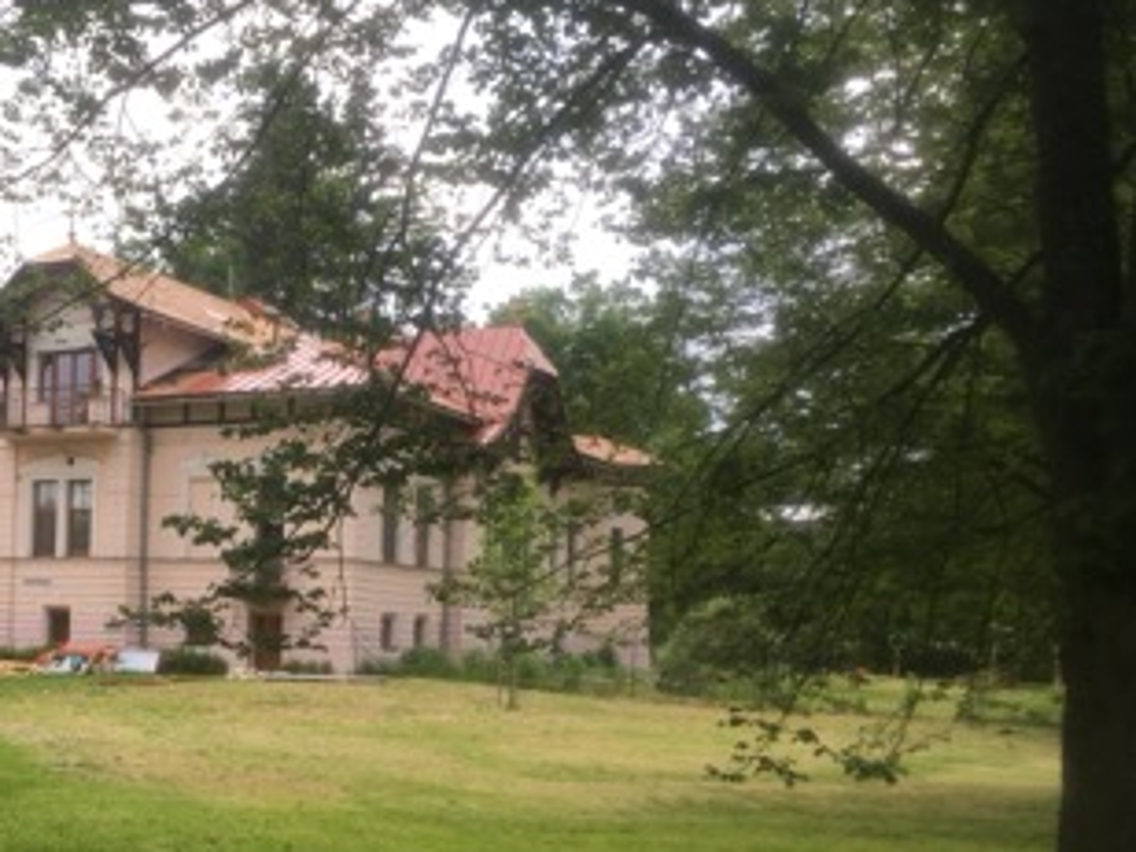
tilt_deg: -0.5
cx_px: 280
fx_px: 1608
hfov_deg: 37.9
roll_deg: -1.9
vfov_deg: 29.3
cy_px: 616
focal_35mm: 49
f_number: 2.2
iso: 25
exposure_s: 1/250
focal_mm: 4.15
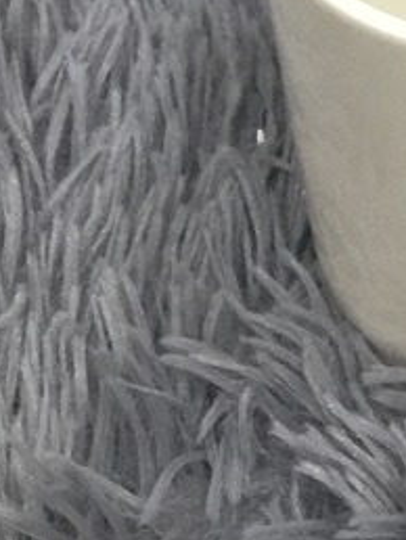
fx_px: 2248
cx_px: 527
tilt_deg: -42.4
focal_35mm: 144
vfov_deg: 13.1
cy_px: -205
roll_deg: +3.1
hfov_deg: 10.1
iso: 125
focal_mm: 3.3
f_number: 2.4
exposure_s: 1/33
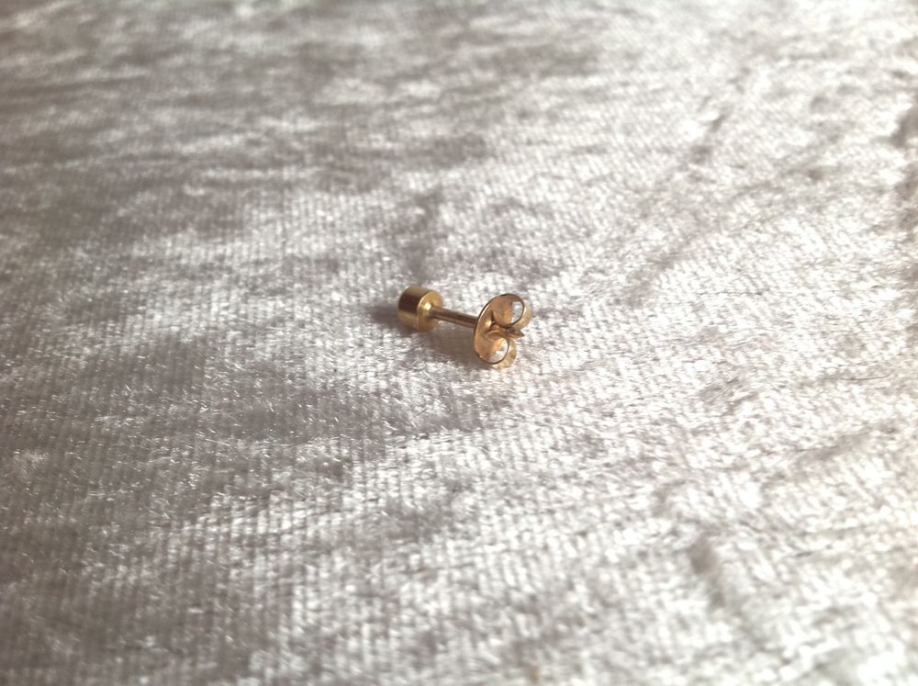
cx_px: 459
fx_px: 927
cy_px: 343
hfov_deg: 52.7
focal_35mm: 35
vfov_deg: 40.6
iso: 100
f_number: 2.4
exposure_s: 1/15
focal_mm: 4.28
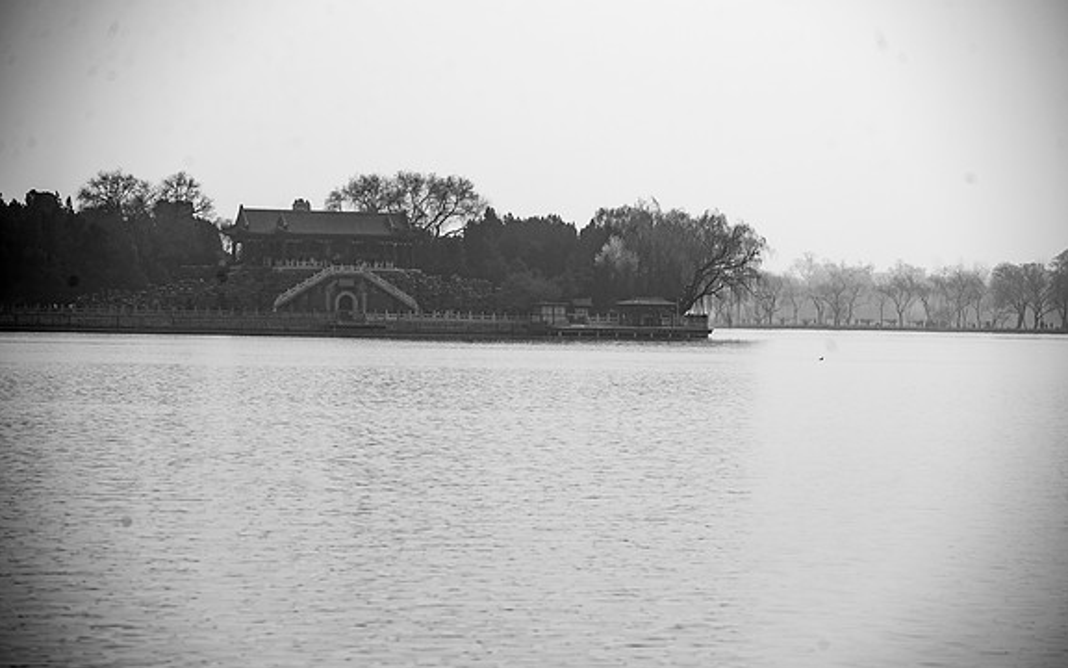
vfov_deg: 6.7
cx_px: 534
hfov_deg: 10.7
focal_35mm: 195
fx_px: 5676
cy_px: 340
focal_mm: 190
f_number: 7.1
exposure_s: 1/1250
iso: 80
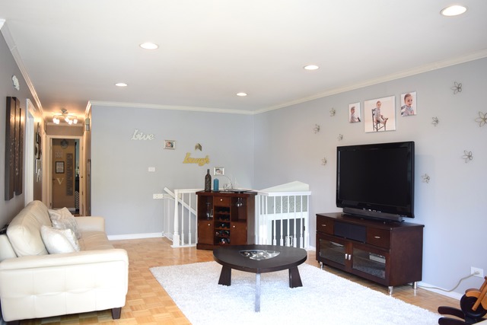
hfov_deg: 67.4
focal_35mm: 27
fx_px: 365
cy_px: 162
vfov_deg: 48.0
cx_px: 244
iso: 450
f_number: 4
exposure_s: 1/60
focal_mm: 18
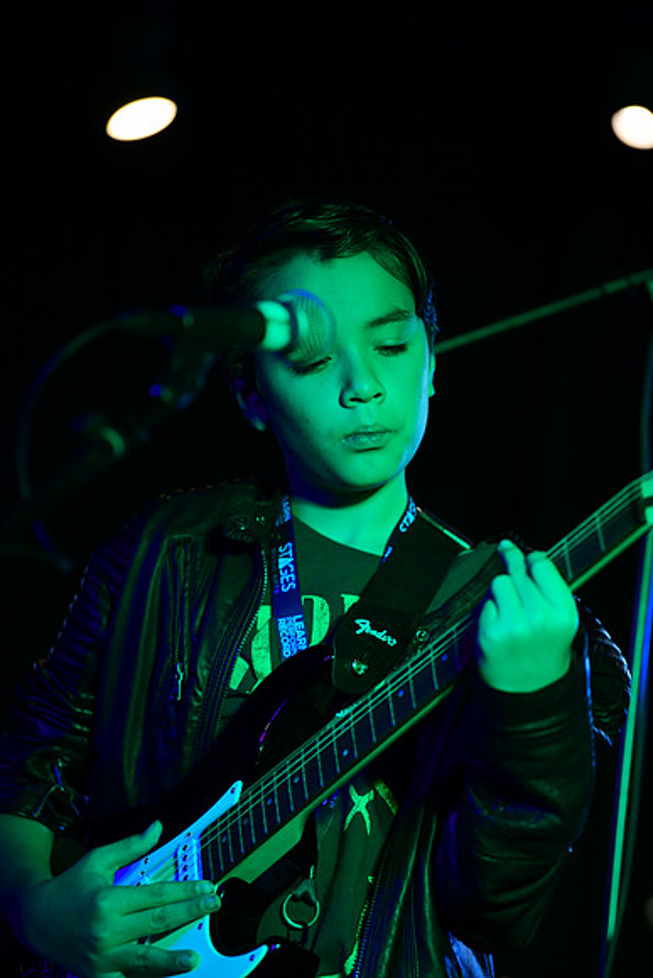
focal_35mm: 190
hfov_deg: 7.2
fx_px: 5166
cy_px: 489
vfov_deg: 10.8
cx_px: 326
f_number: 2.8
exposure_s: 1/100
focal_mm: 190
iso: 640
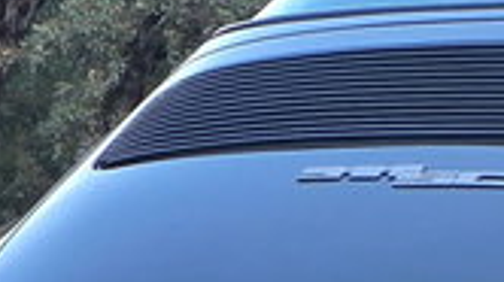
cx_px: 1142
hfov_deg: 2.8
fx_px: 10347
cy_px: 146
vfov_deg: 1.6
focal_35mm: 775
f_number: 3.4
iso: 80
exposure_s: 1/120
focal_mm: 18.6
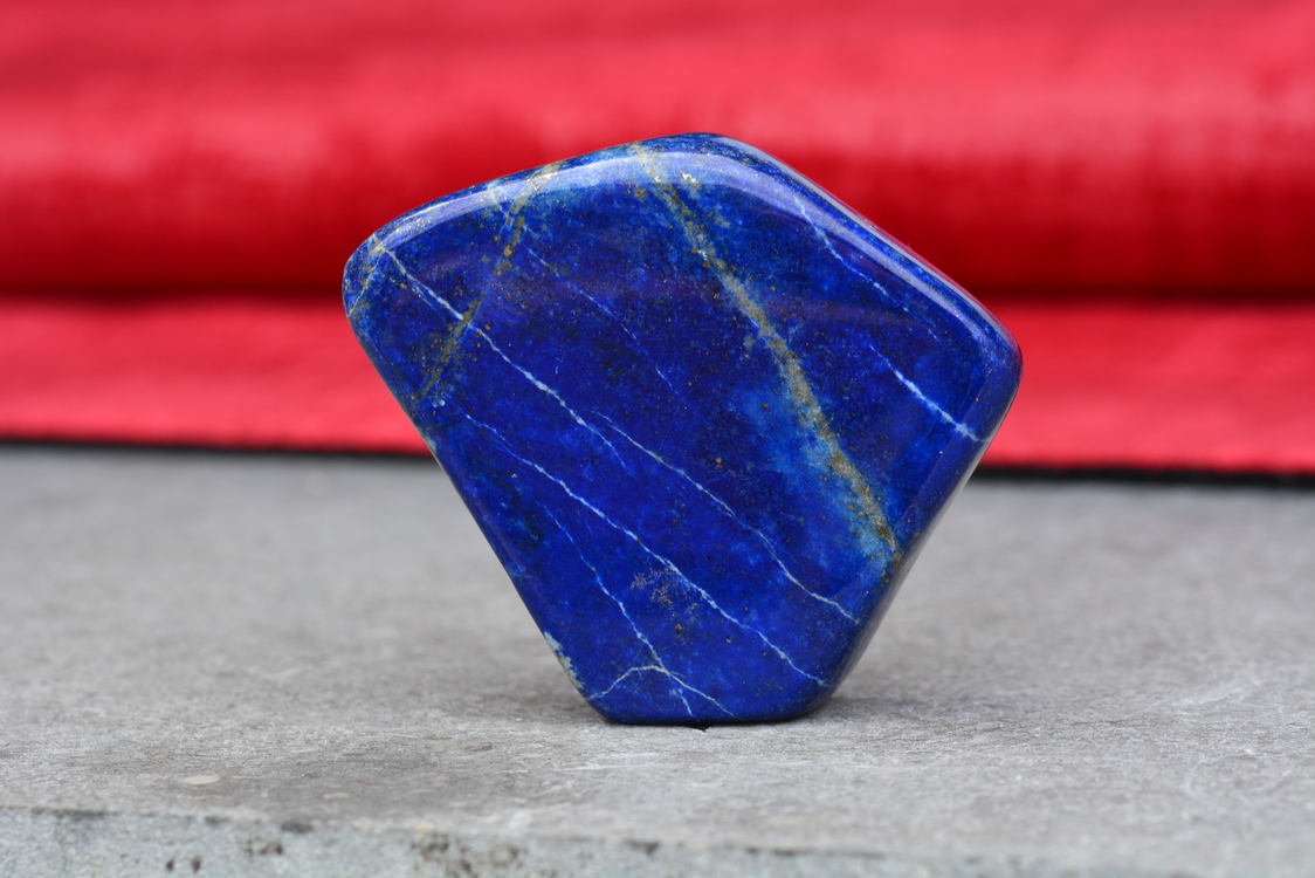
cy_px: 439
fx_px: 5754
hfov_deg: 13.0
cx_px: 658
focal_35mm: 158
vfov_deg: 8.7
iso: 200
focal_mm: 105
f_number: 10
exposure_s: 1/60
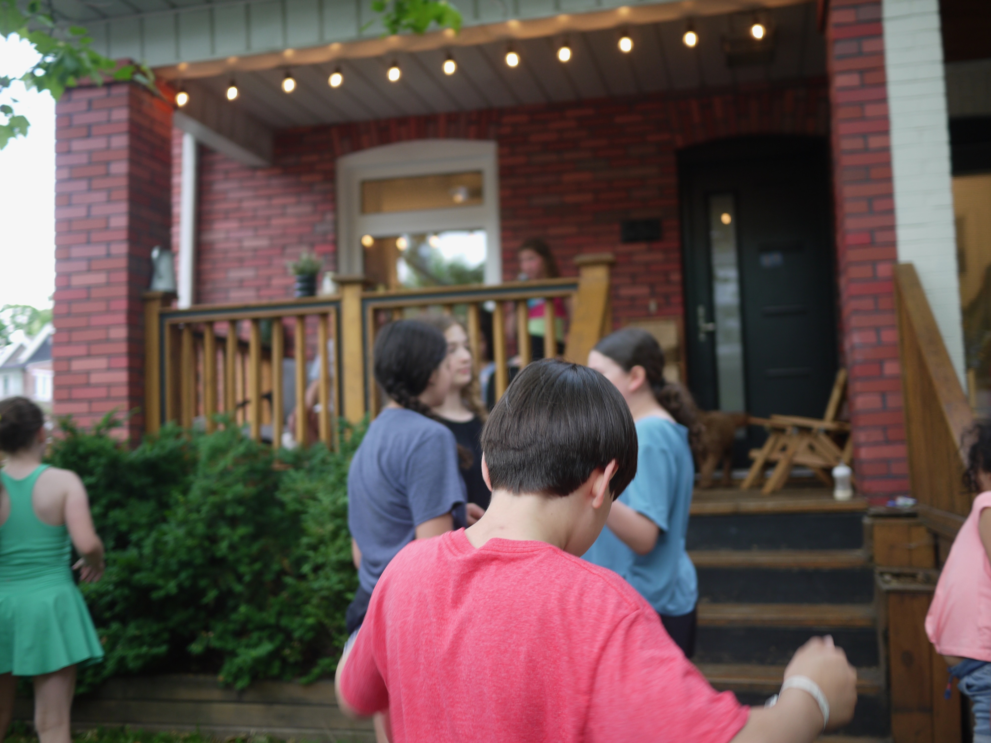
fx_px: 1145
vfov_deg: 36.0
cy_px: 372
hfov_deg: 46.8
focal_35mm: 40
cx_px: 496
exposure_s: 1/60
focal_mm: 20
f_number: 1.7
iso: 100
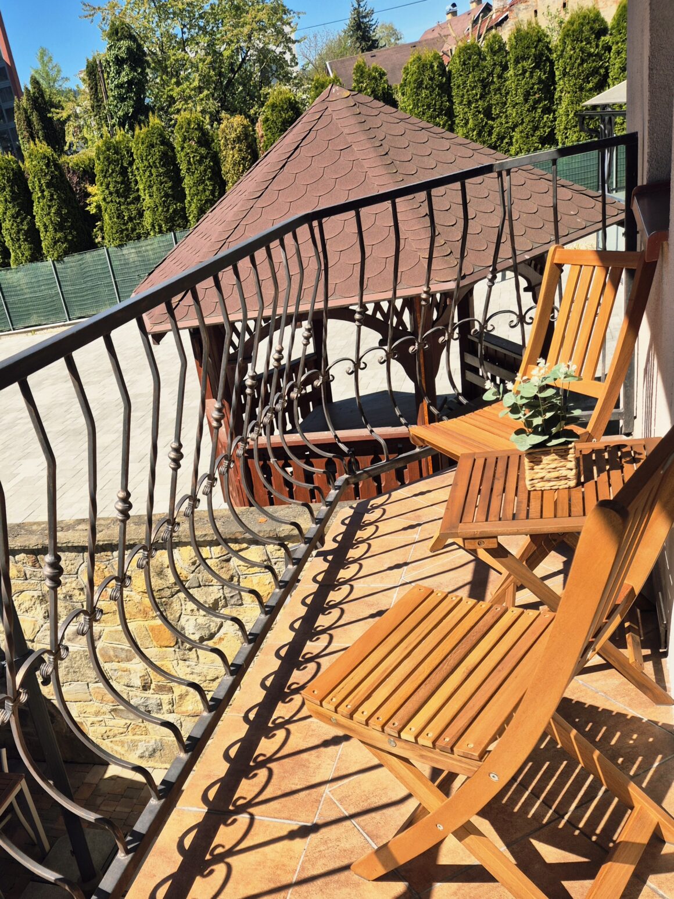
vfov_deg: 73.9
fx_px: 597
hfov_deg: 58.9
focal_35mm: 23
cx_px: 337
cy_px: 450
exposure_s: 1/1667
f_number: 1.8
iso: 25
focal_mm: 5.4
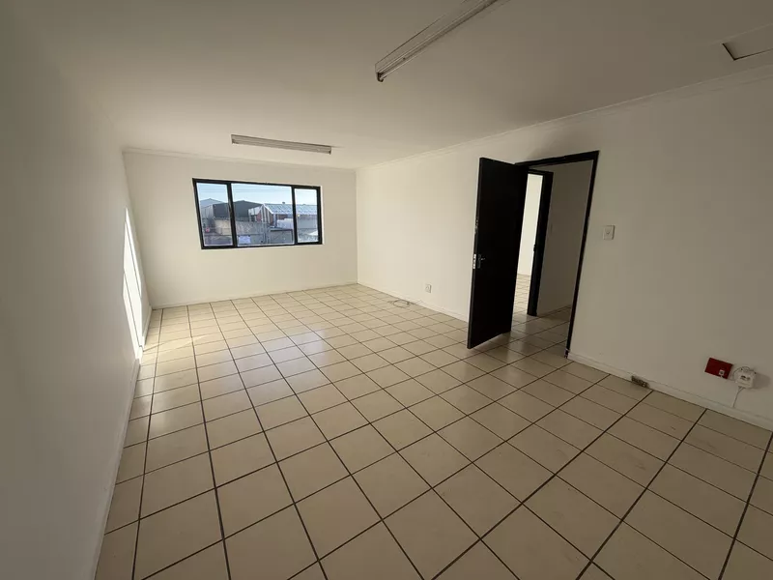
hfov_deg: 102.1
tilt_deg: -13.8
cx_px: 386
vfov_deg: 85.7
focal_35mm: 14
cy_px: 290
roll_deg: -0.1
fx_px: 313
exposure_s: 1/502
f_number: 2.2
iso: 50
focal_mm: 2.22
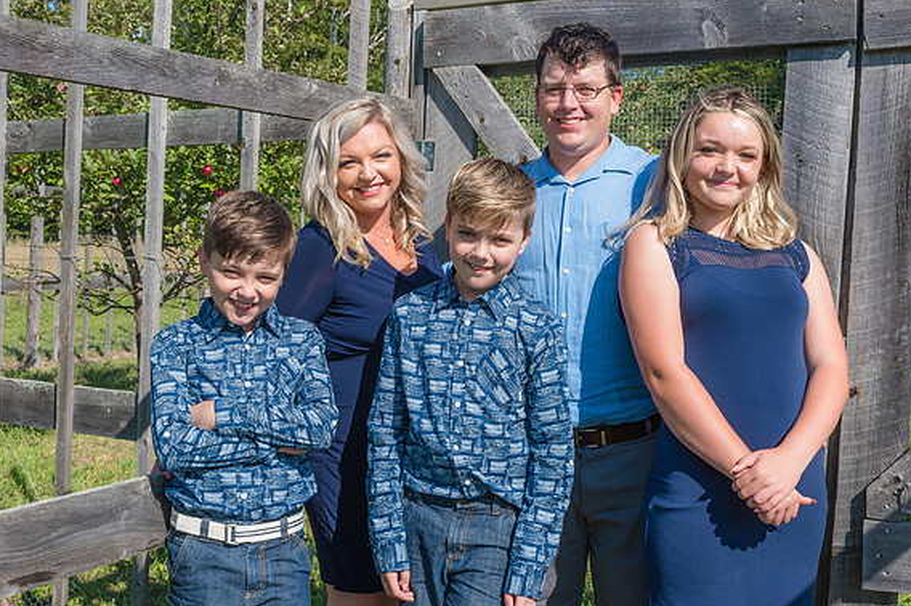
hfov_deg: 42.8
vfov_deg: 29.2
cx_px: 462
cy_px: 305
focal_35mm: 46
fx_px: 1163
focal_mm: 30
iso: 200
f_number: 10
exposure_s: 1/400
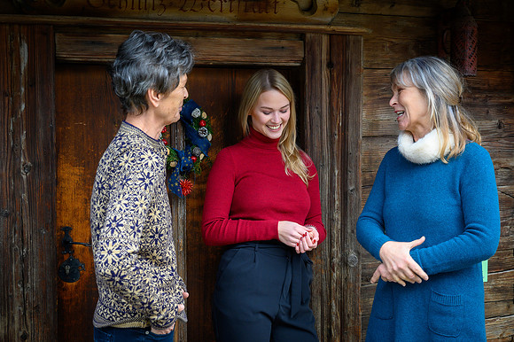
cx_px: 257
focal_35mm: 52
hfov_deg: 38.2
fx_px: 742
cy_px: 171
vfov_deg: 26.0
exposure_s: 1/100
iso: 640
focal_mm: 52
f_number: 5.6
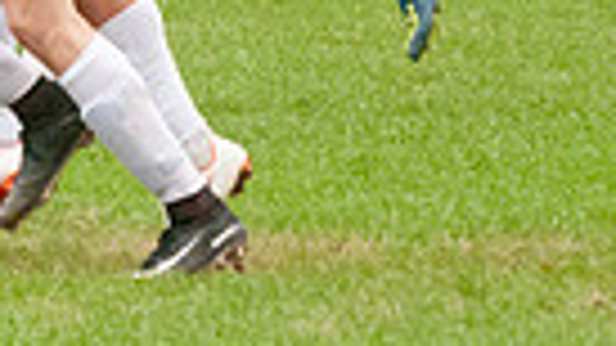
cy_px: -79
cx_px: -171
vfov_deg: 0.9
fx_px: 21230
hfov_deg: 1.7
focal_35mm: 1300
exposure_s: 1/640
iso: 3200
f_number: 6
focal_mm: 195
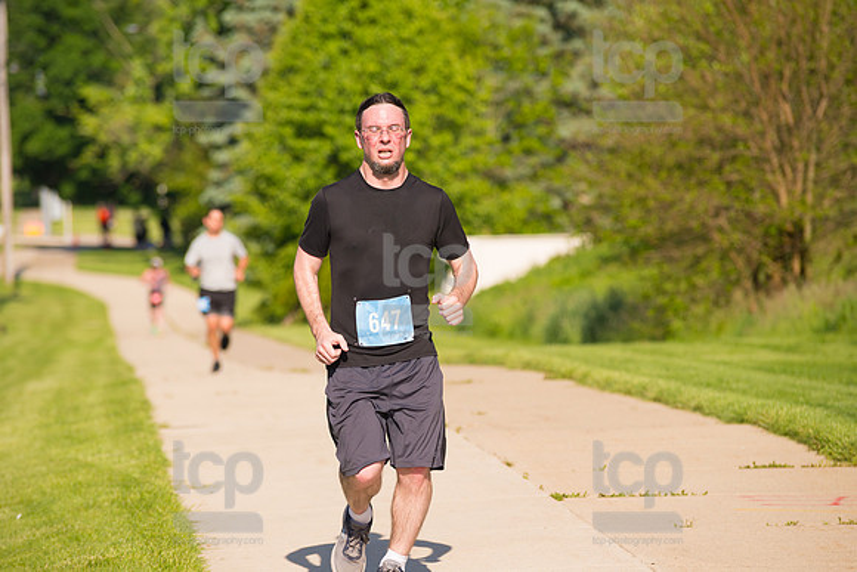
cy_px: 286
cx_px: 428
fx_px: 4762
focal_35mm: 200
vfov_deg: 6.9
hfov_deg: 10.3
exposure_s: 1/2000
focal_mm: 200
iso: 400
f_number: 5.6
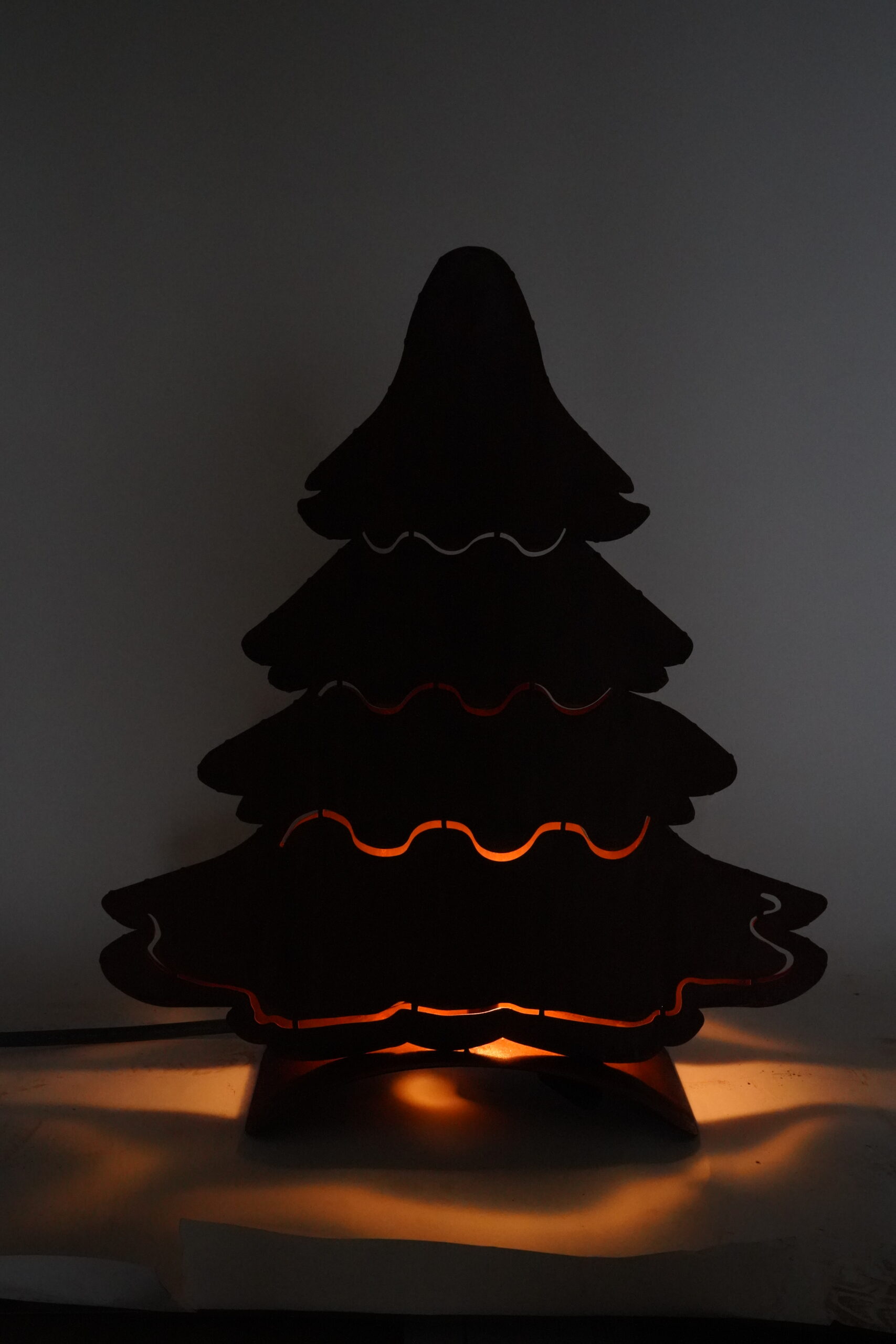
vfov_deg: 53.1
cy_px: 672
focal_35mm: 36
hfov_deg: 36.9
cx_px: 448
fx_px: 1344
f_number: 13
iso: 12800
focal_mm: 36
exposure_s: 1/125
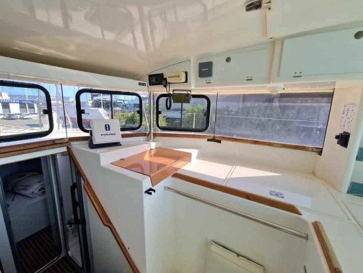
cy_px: 136
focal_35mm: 13
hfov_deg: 106.2
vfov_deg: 90.0
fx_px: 136
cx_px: 182
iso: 50
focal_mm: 2.2
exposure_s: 1/1111
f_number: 2.2
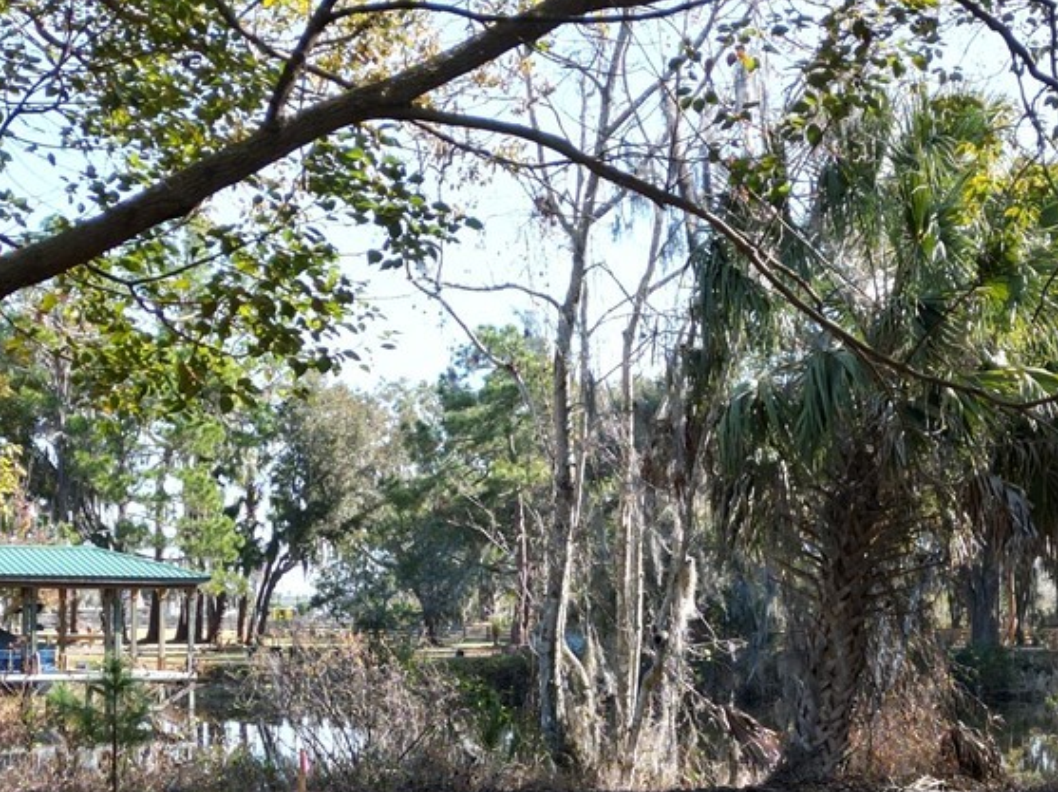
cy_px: 674
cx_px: 545
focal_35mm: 69
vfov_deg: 20.9
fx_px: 2108
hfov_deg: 28.2
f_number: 1.7
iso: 100
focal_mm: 6.72
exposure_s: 1/20
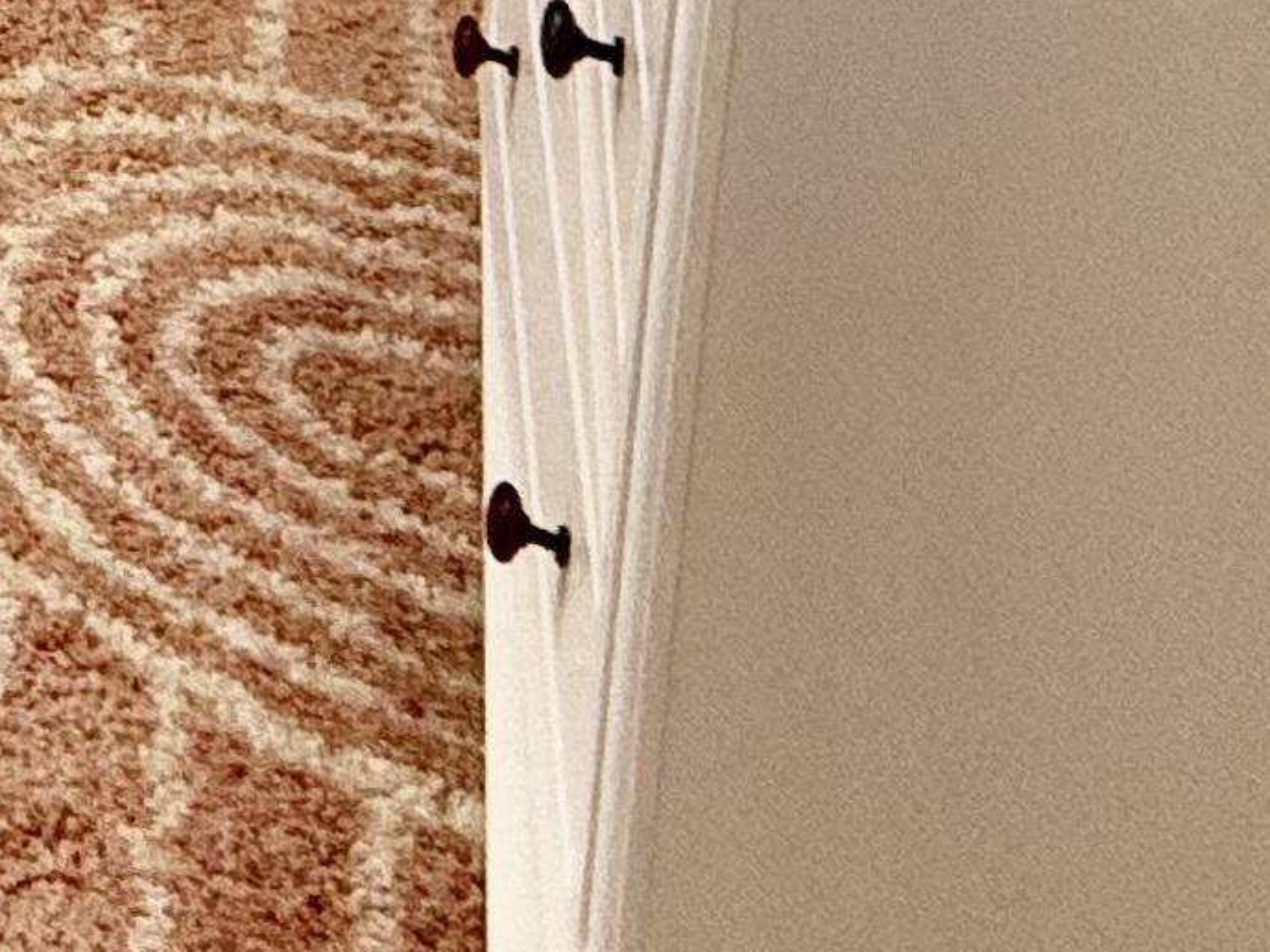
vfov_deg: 12.7
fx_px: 3008
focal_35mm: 82
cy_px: -1500
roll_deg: +0.3
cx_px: -1763
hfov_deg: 14.9
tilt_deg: -5.1
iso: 320
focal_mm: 2.22
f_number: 2.2
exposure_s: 1/120
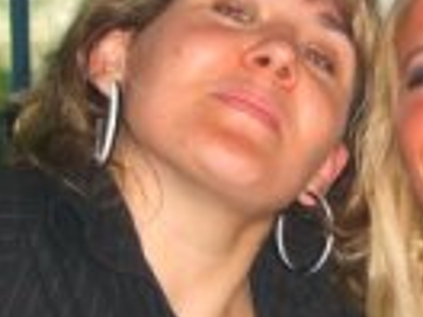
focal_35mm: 173
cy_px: 224
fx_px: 2114
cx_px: 385
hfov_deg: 11.4
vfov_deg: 8.6
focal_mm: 7.9
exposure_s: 1/60
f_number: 2.8
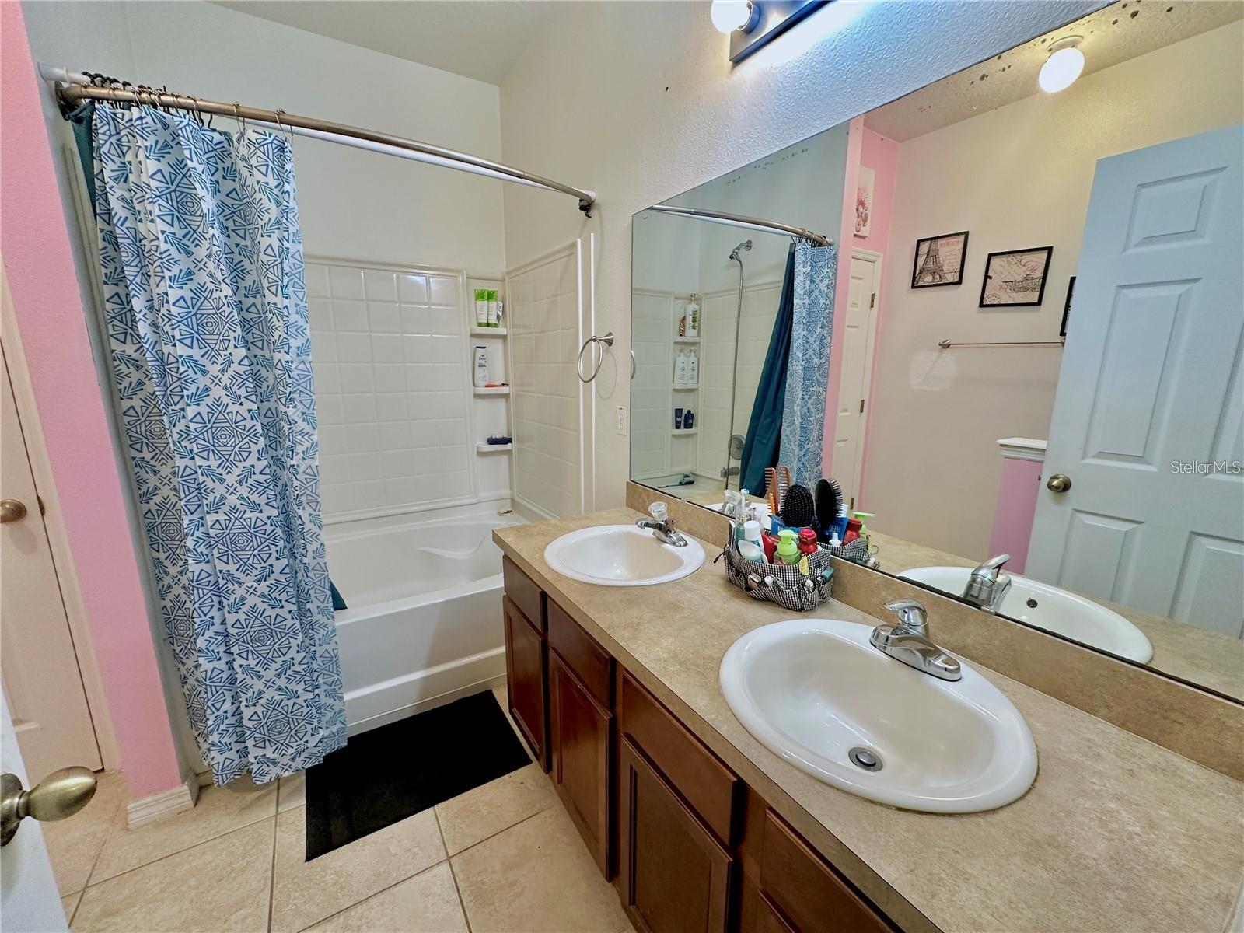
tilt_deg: -11.0
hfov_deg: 102.1
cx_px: 622
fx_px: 503
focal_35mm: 14
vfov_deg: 85.7
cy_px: 466
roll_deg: -0.6
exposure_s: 1/60
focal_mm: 2.22
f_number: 2.2
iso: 200
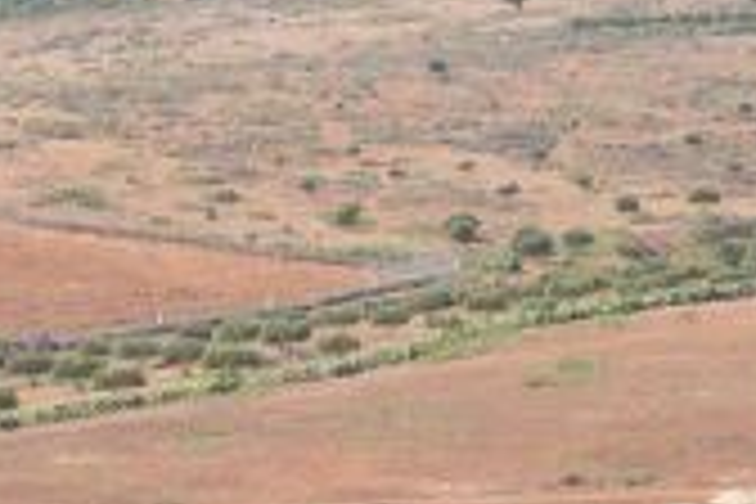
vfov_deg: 4.4
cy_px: 598
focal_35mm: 314
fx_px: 6591
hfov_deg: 6.5
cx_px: -270
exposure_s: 1/250
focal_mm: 55
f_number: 8
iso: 100
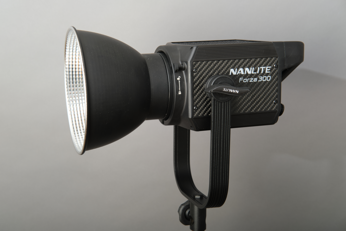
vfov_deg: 25.5
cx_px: 173
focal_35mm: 53
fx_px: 509
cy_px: 116
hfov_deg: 37.5
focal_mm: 35
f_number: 8
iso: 160
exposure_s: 1/250
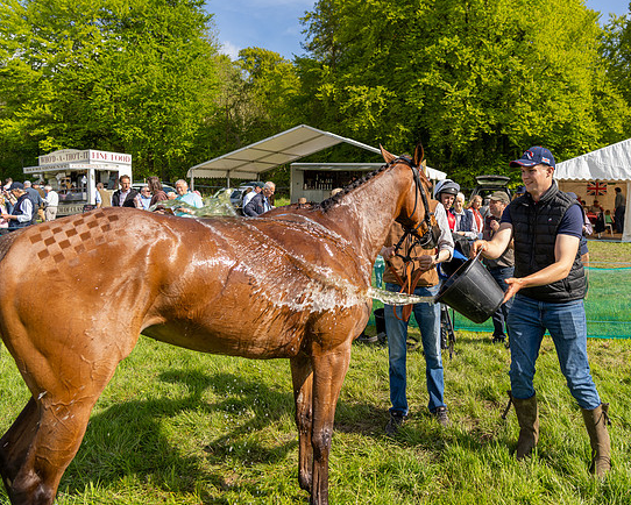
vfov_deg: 48.5
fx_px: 560
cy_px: 230
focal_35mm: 30
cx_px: 399
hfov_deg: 57.9
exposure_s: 1/320
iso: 50
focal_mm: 24
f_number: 4
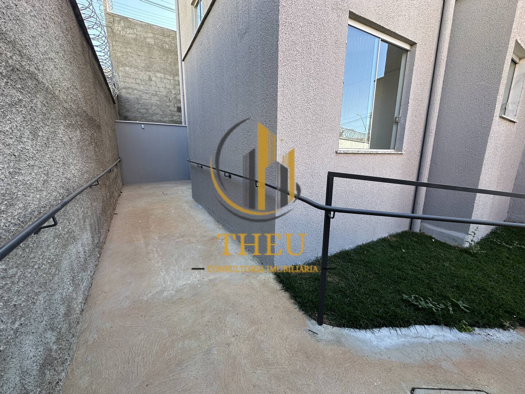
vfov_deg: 85.7
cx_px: 262
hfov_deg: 102.1
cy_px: 197
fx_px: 212
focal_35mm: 14
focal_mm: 2.22
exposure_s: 1/118
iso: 40
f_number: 2.2
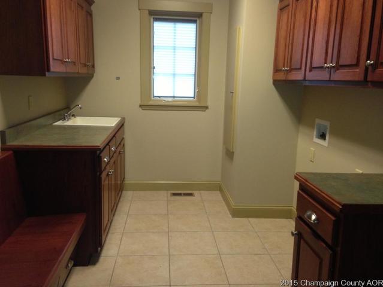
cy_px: 144
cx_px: 192
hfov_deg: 55.3
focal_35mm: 33
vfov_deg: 43.0
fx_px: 365
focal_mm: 4.13
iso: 160
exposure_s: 1/20
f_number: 2.4
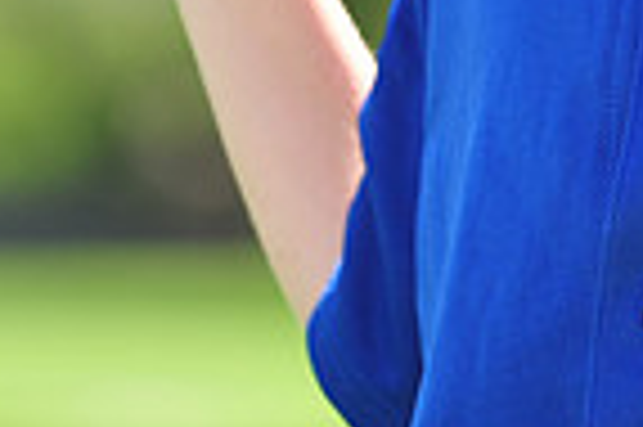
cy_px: -414
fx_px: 14433
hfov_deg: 2.6
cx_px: 674
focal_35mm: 809
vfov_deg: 1.7
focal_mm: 200
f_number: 4.5
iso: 200
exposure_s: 1/320
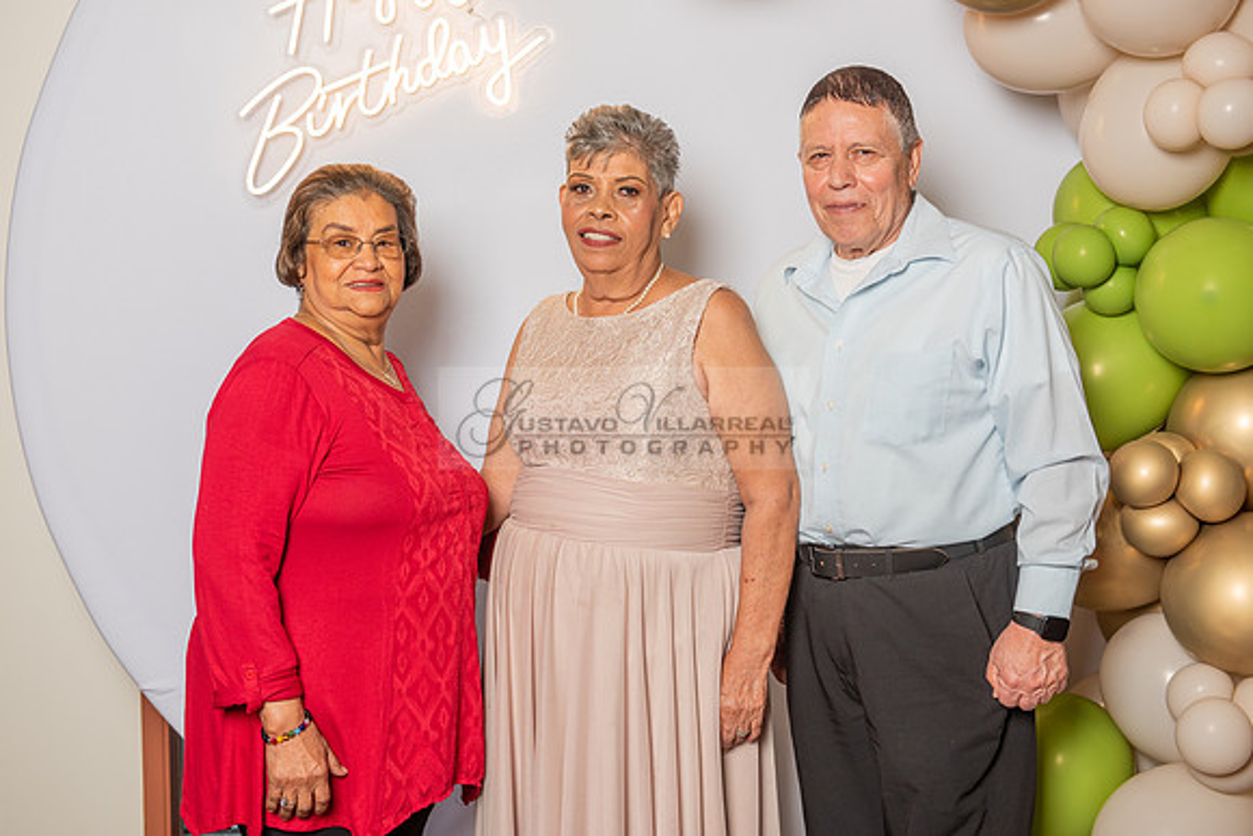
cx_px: 609
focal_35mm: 57
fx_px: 1997
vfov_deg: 23.6
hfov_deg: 34.8
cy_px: 375
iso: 250
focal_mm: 50
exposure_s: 1/200
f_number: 4
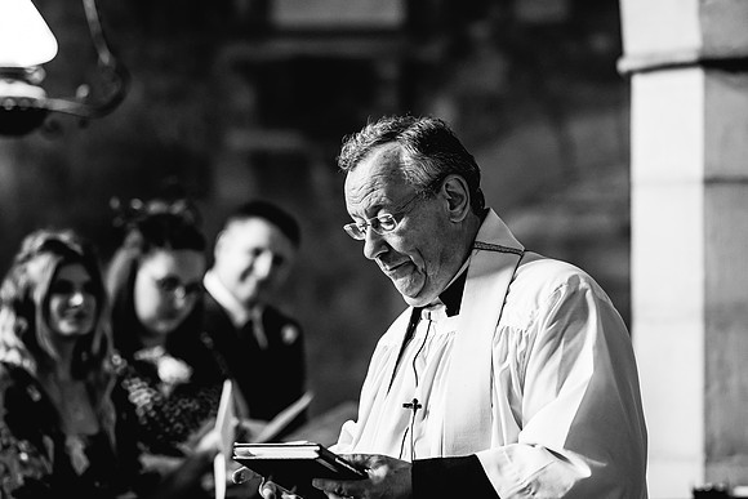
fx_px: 2901
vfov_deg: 9.8
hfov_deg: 14.7
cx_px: 374
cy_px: 250
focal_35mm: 140
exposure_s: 1/250
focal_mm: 135
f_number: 2.5
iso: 3200
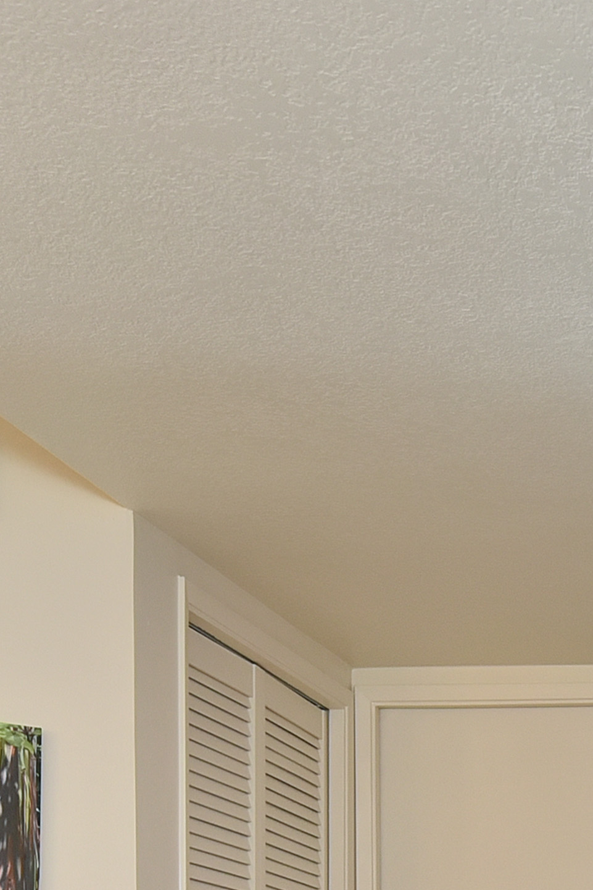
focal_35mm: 71
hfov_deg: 17.2
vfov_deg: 25.1
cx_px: 913
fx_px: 1754
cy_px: 1114
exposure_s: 1/60
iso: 6400
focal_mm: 17
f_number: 16
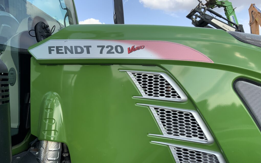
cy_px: 87
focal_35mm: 31
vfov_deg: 40.6
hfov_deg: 61.2
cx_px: 131
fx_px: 221
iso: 16
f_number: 1.8
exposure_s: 1/580
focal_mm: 3
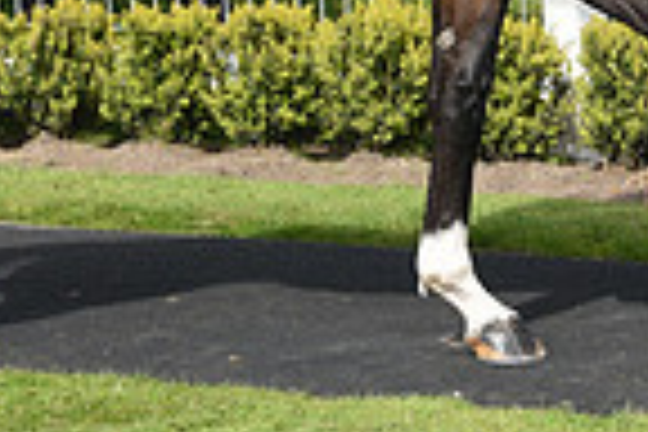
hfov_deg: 7.3
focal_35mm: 282
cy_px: -340
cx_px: 454
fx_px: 5076
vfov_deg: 4.8
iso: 400
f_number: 5.6
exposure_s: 1/1600
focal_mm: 70
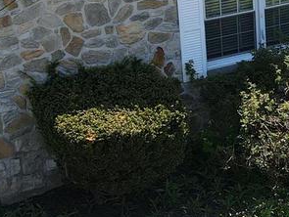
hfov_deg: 16.1
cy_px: 29
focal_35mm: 117
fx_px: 978
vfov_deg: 12.6
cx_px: 349
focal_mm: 4.5
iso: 100
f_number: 2.8
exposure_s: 1/250
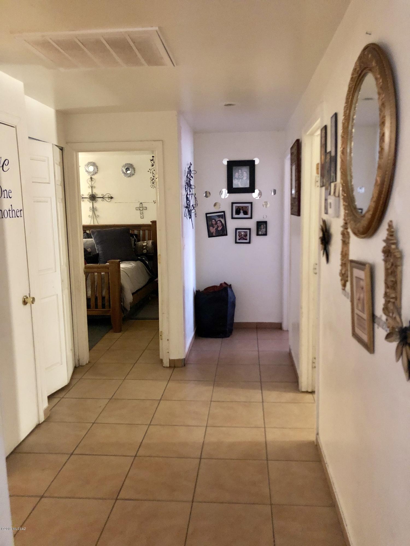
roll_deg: +0.7
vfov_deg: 63.4
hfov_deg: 49.7
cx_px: 205
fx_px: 442
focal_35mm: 28
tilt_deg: -6.5
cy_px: 273
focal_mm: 3.99
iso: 160
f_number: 1.8
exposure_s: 1/4
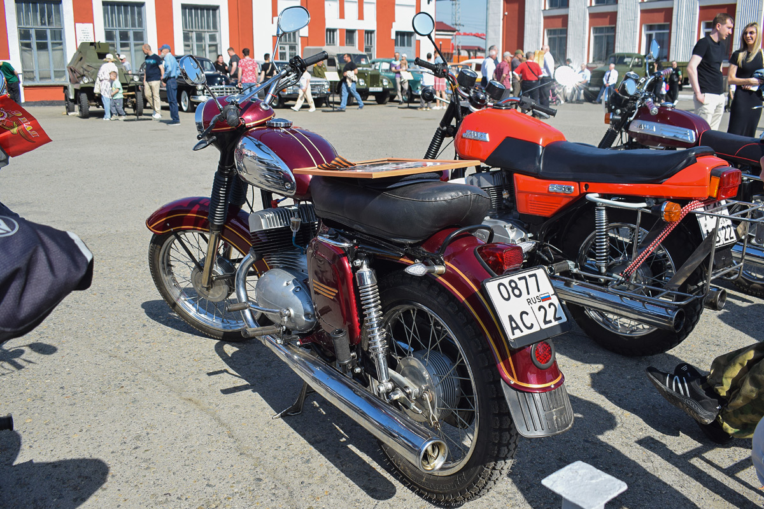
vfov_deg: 41.7
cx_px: 382
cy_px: 254
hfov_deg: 59.5
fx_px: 668
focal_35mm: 32
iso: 200
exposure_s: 1/640
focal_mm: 21
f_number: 5.6
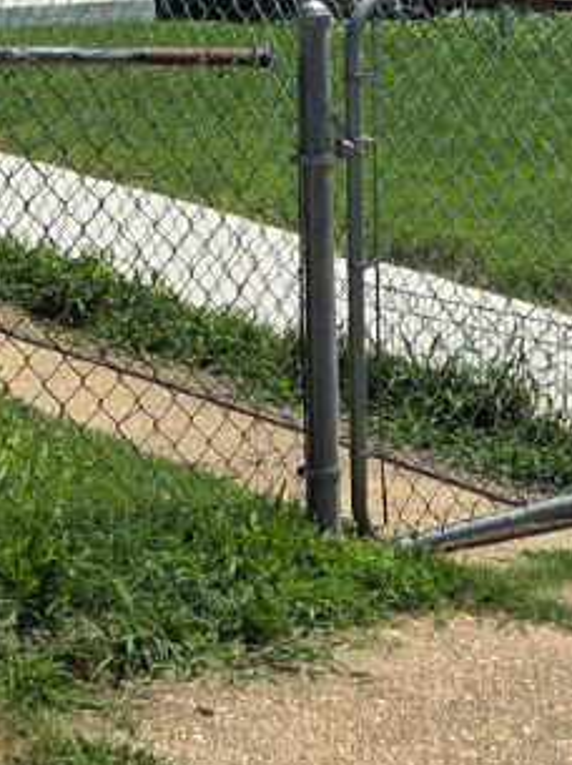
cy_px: -263
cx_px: -88
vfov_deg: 16.0
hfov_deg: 12.5
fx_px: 2561
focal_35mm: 116
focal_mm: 5.4
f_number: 1.8
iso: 80
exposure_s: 1/6412
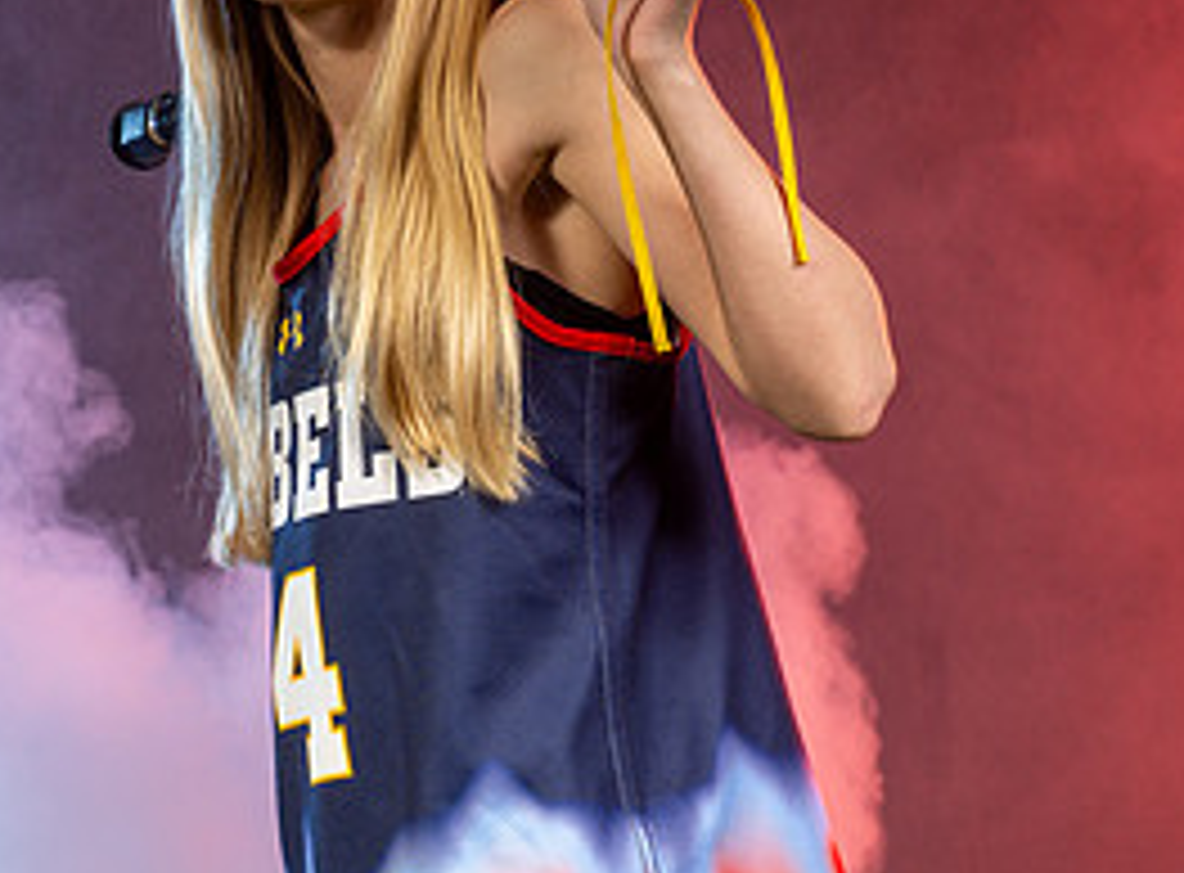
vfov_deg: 4.5
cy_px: 424
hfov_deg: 6.1
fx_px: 11119
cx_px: 456
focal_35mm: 327
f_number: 8
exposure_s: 1/200
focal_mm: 135
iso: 64
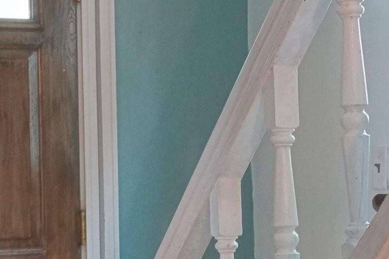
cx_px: 234
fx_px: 1350
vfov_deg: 11.0
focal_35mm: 125
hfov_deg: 16.4
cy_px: 164
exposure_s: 1/30
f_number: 2.8
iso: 1000
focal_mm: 10.59
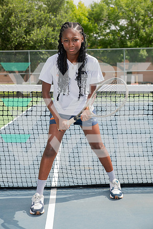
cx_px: 76
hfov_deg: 24.6
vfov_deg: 36.2
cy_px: 114
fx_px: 351
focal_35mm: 55
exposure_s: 1/400
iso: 100
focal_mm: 55
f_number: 5.6
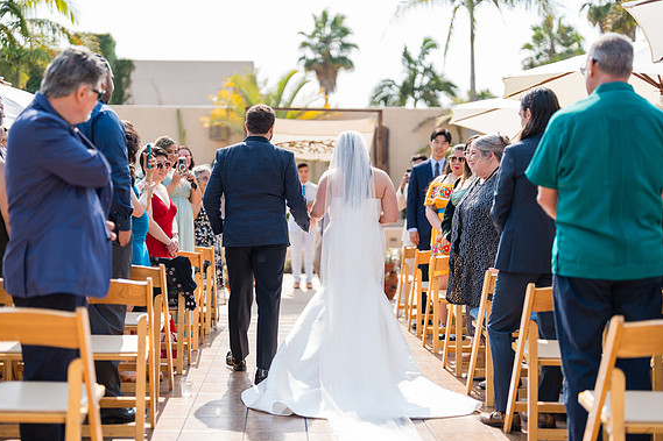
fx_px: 939
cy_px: 224
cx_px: 326
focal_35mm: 51
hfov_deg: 38.9
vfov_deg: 26.5
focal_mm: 50
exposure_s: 1/2500
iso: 50
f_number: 1.2
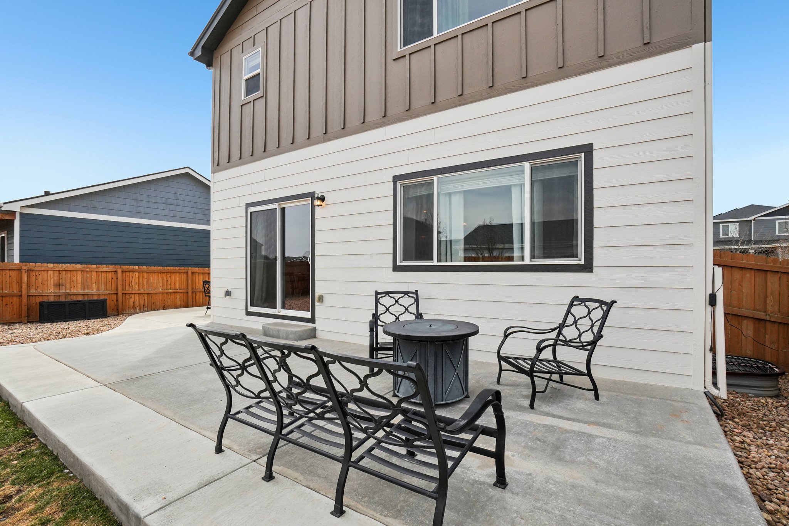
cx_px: 394
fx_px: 362
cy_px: 263
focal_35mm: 16
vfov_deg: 72.0
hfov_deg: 95.0
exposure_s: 1/1000
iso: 400
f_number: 8
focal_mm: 11
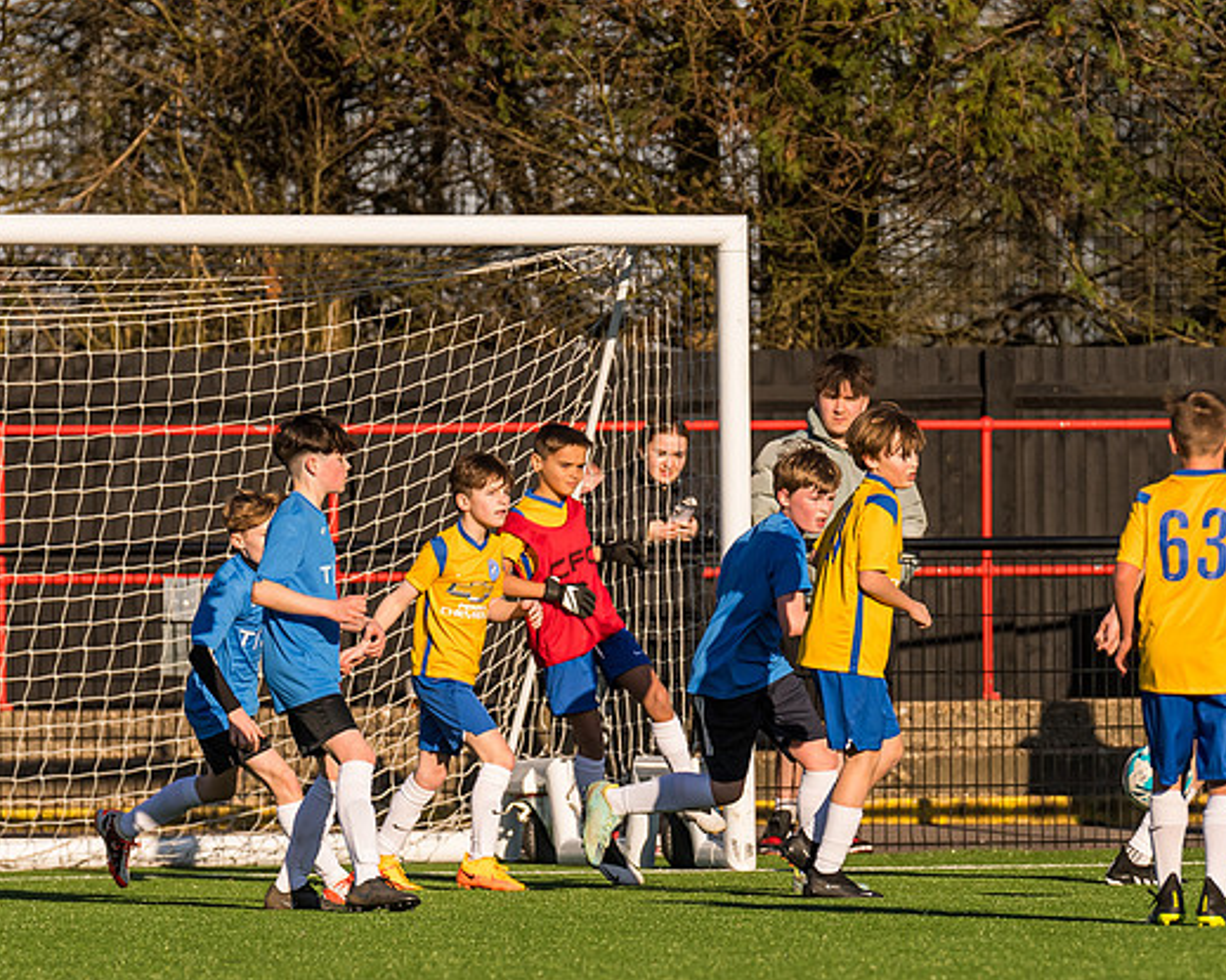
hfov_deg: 3.7
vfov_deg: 3.0
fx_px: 18901
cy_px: 567
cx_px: 570
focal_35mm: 521
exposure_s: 1/4000
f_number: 4
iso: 400
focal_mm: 250
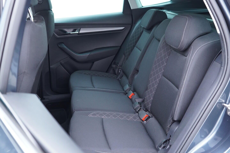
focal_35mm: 36
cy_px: 76
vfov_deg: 36.9
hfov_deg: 53.1
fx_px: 230
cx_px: 115
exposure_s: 1/40
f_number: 2.8
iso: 640
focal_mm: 24
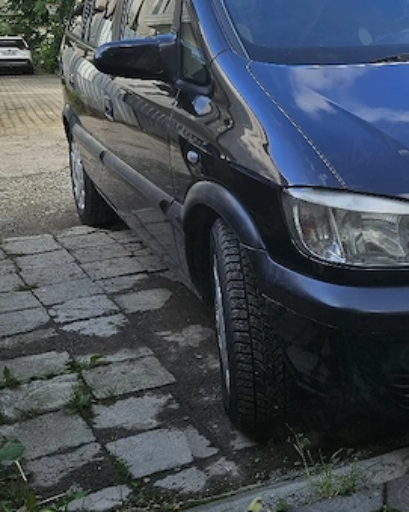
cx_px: 386
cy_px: 216
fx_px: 802
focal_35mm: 53
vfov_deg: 35.3
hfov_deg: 27.3
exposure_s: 1/667
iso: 25
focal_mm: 5.4
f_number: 1.8
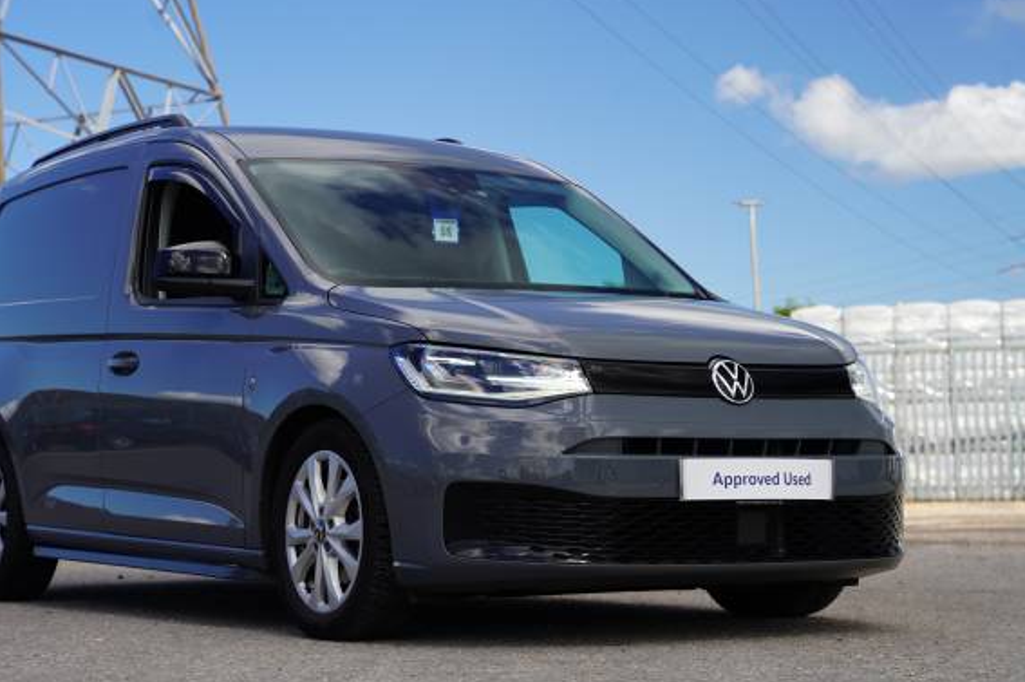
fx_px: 2247
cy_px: 344
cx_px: 461
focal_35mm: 79
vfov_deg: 17.2
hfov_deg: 25.7
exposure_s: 1/250
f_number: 5
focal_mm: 70
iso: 100
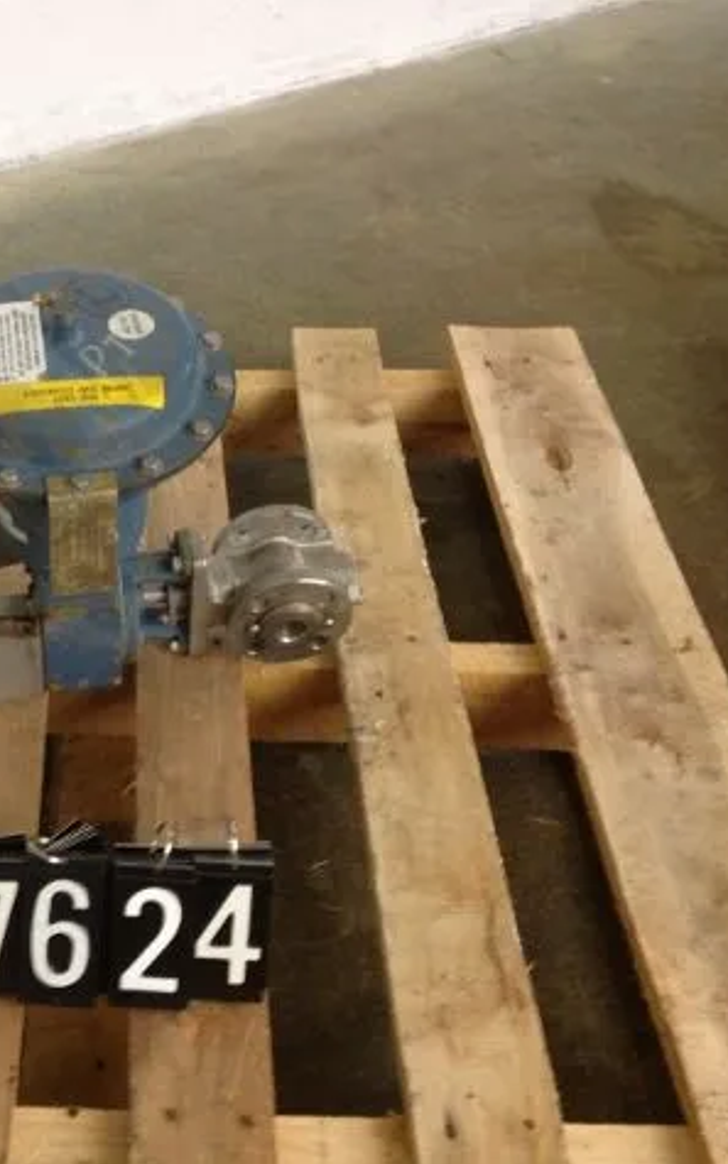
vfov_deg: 40.3
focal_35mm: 50
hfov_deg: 24.9
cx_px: 49
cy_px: 586
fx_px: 1587
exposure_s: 1/20
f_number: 2.4
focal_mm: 4.28
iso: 200
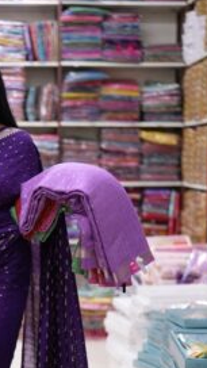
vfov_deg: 23.4
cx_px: 16
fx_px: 878
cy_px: 276
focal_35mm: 90
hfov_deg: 13.3
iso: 200
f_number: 1.4
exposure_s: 1/100
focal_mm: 35
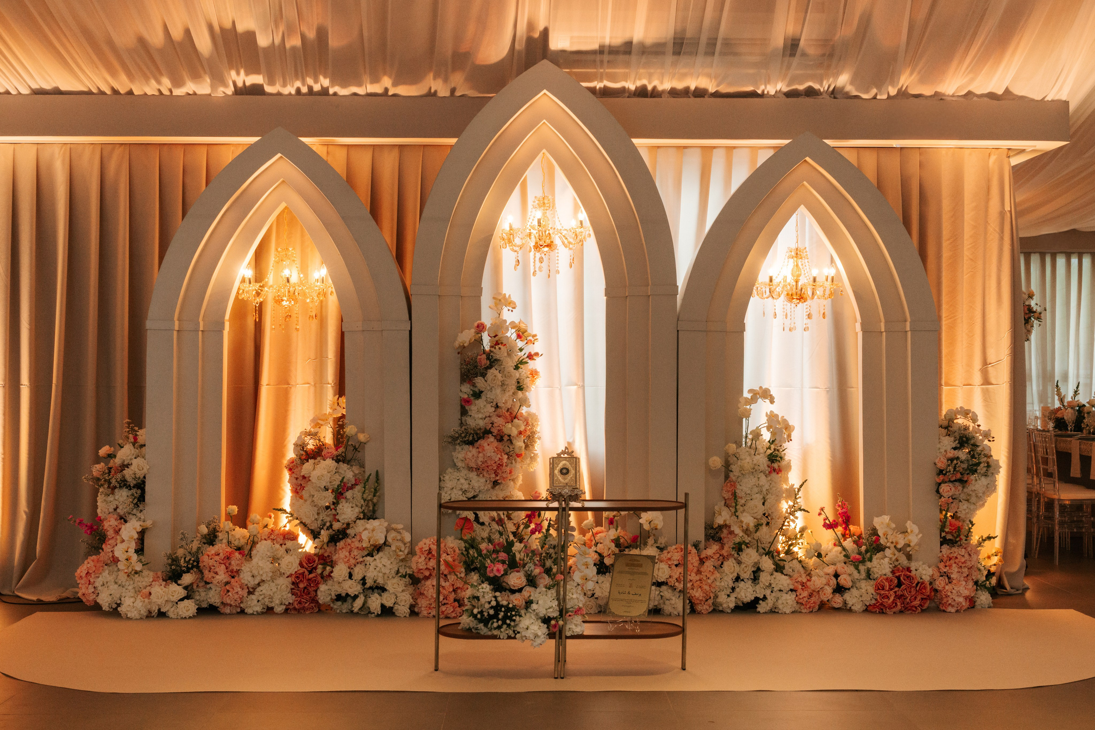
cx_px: 552
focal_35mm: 47
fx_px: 1423
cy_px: 365
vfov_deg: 28.8
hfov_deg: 42.1
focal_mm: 40
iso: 1600
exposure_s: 1/125
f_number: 8
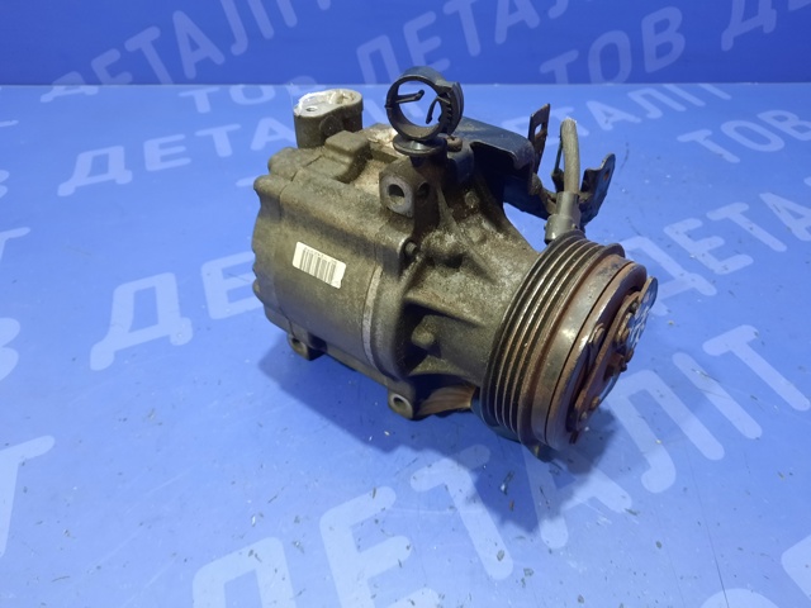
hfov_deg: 69.4
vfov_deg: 54.9
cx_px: 406
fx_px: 586
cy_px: 304
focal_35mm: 25
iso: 400
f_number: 2
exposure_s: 1/25
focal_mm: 4.6
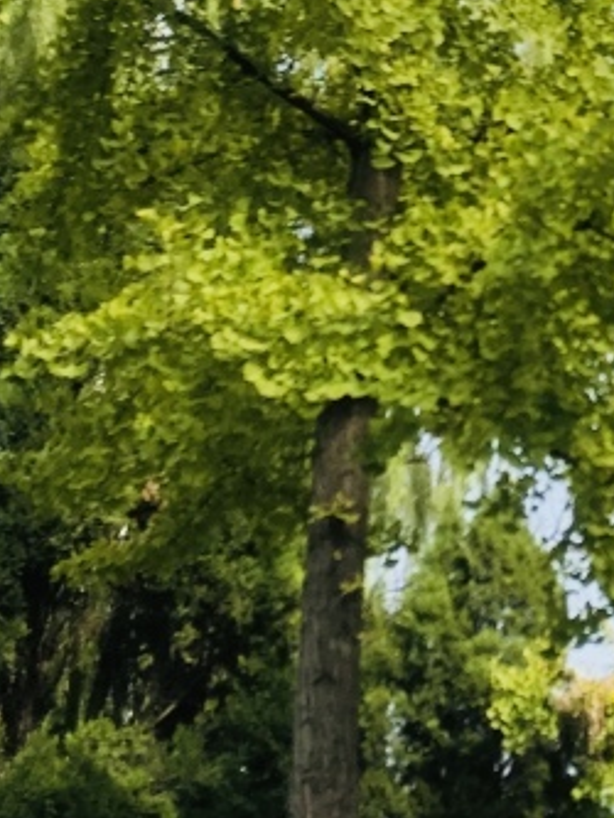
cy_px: 290
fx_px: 2033
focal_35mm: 86
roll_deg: +0.1
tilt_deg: +27.4
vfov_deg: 22.7
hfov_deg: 16.7
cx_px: 666
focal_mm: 3.99
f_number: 1.8
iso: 20
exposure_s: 1/805
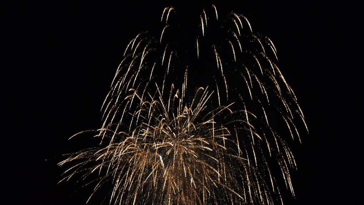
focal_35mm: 79
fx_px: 762
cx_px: 183
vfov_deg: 15.3
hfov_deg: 26.9
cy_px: 101
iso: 1250
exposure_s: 1/30
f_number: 5
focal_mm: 50
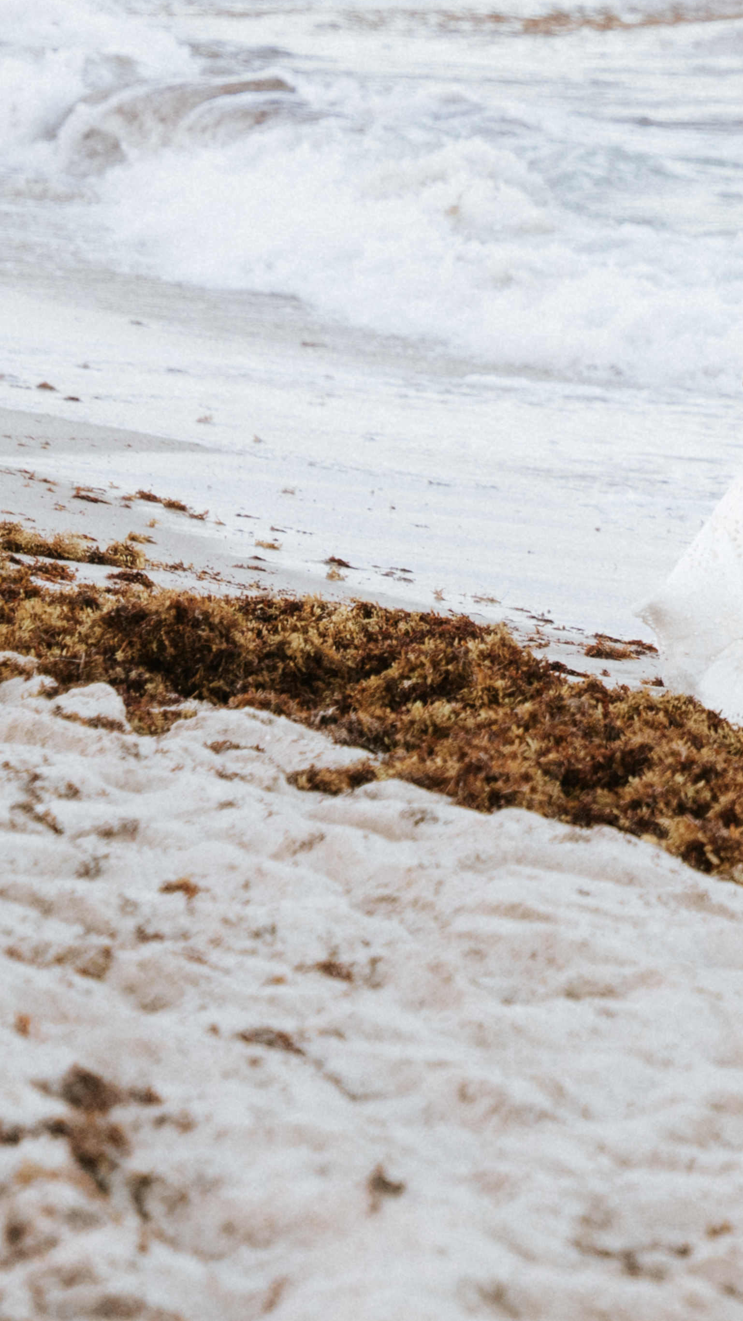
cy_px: 78
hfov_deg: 4.7
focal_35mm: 253
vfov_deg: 8.5
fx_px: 8863
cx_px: 1699
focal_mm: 70
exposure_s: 1/320
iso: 400
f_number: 2.8
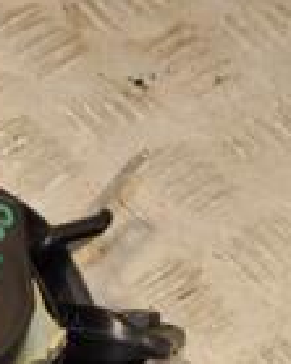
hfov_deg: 8.9
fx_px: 1832
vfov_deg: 11.0
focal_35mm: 170
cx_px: -134
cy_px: 492
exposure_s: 1/200
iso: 800
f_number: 9
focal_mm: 28
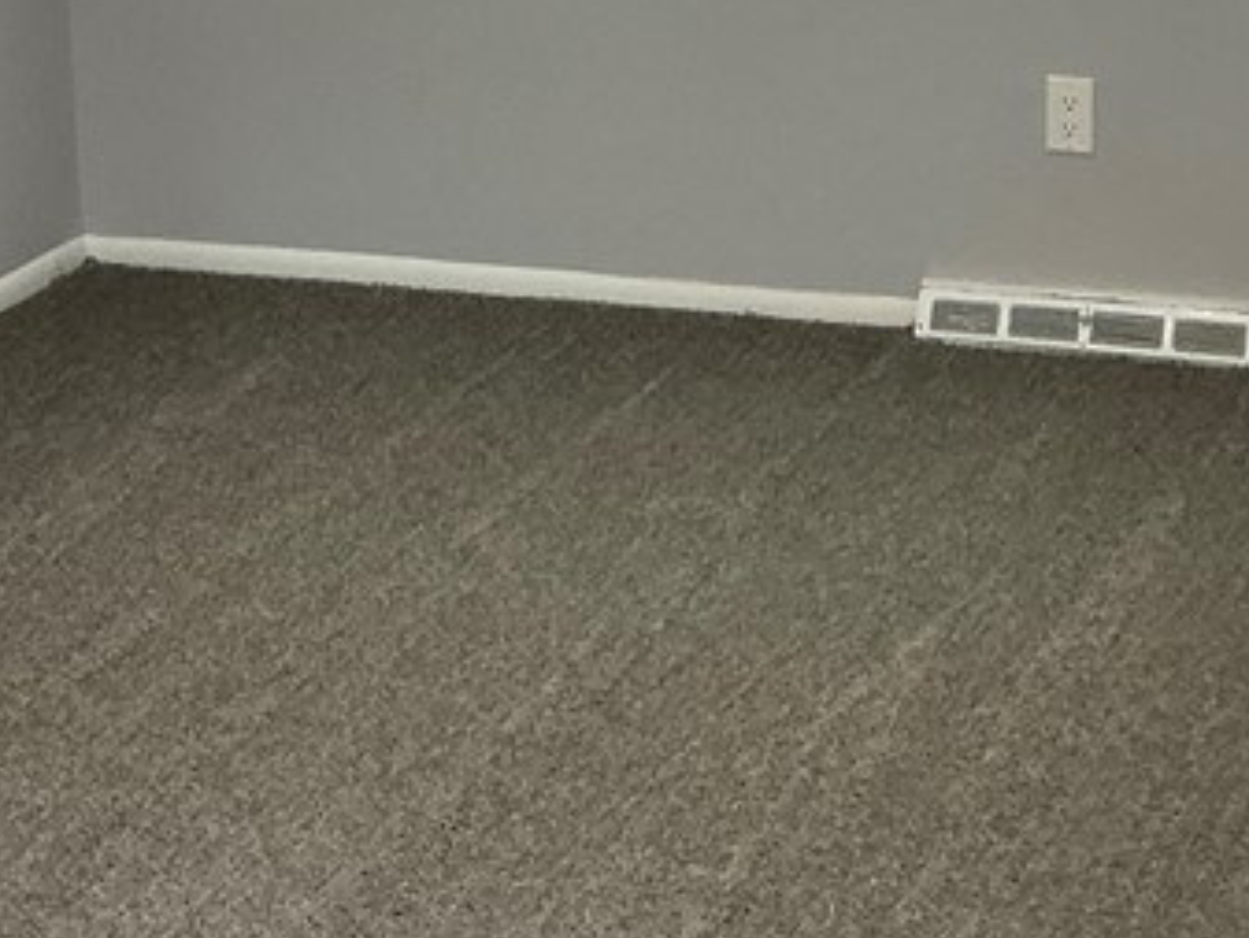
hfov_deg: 23.0
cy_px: -82
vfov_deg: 16.9
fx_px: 3068
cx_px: 519
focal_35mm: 85
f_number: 1.8
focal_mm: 3
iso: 40
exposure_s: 1/60
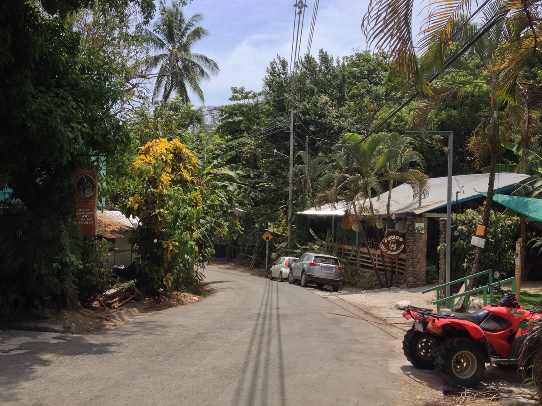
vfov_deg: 40.7
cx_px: 271
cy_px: 203
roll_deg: -0.8
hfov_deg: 52.6
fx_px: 548
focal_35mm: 35
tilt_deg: -1.8
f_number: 2.4
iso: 50
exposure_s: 1/1255
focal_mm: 4.28
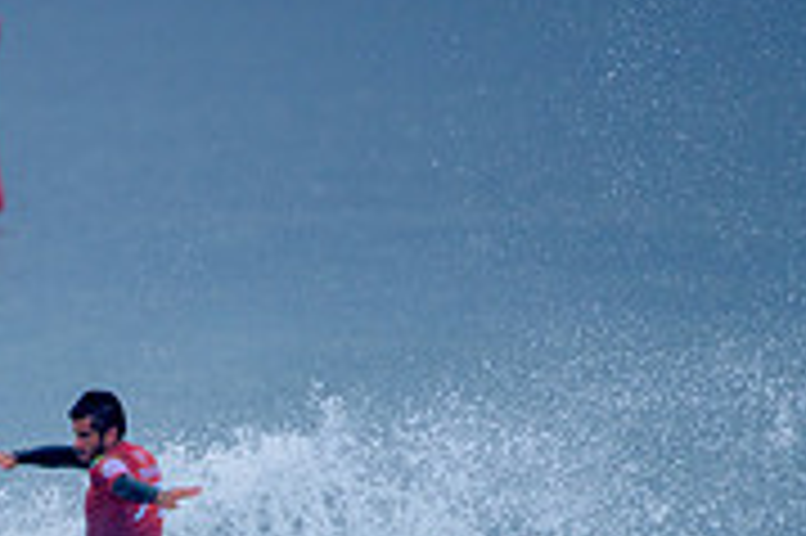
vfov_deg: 0.8
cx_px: -68
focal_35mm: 1621
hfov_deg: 1.3
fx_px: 36258
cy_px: 714
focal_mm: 500
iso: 250
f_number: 5.6
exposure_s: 1/2000
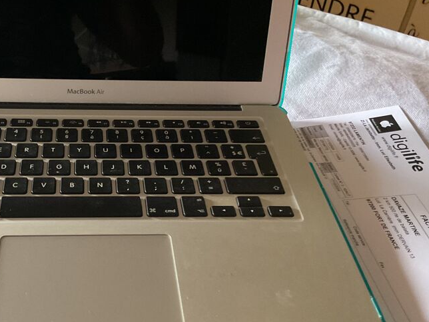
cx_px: 122
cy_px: 167
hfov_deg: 41.2
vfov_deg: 32.2
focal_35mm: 45
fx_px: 558
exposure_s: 1/30
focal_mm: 3
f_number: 1.8
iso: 400
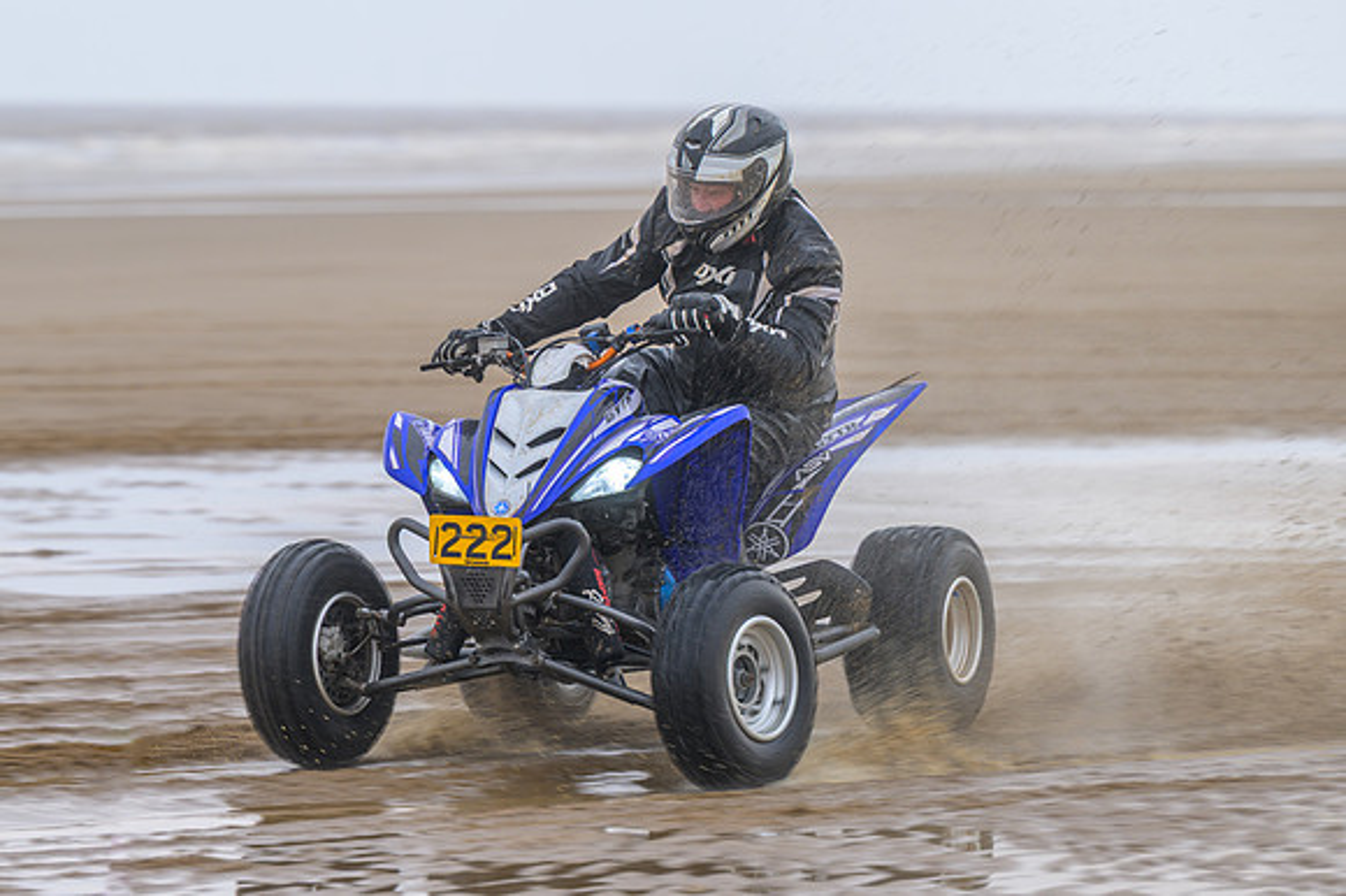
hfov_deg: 8.5
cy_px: 448
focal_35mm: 243
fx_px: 9063
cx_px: 673
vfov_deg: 5.7
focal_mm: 150
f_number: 4
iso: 72
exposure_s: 1/250
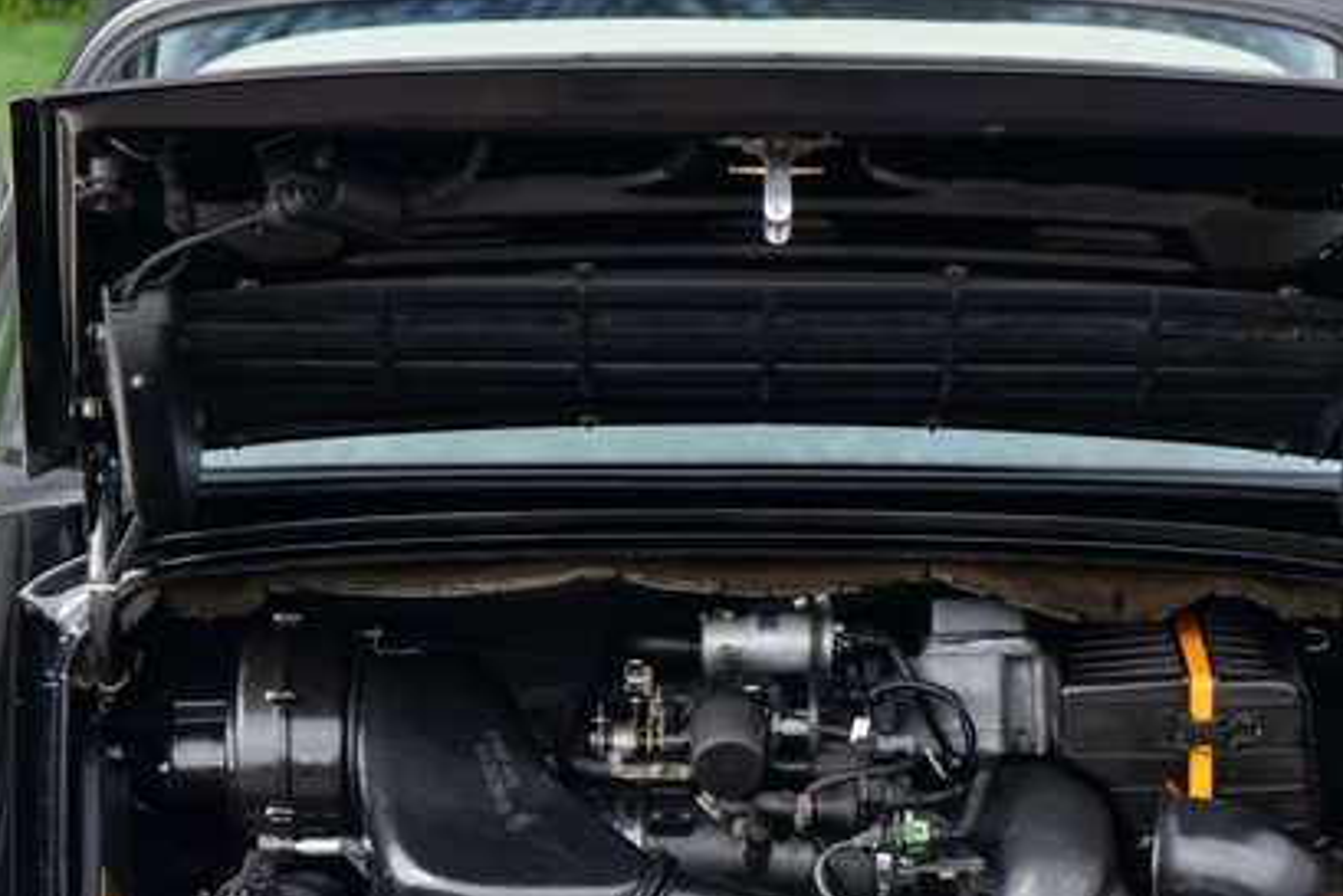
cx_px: 767
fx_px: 4553
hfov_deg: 16.8
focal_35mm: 122
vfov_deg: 11.2
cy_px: 814
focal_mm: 65
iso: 100
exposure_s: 1/40
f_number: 5.6
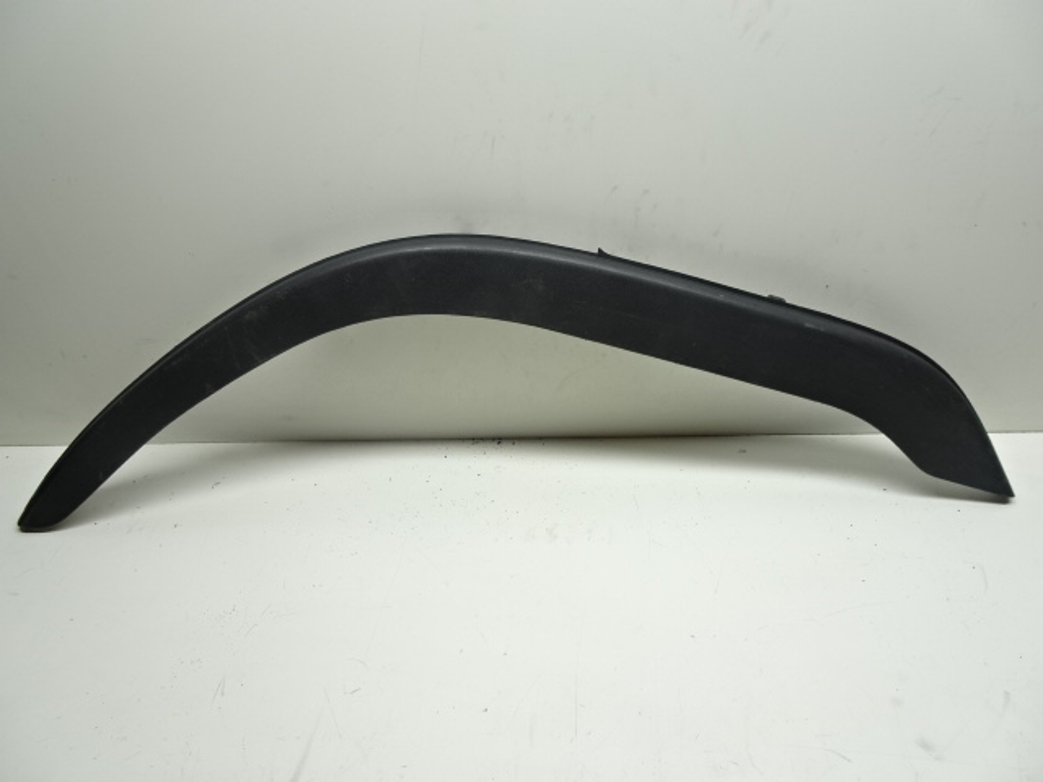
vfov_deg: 56.8
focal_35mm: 24
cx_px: 522
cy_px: 391
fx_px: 723
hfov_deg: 71.6
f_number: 3.5
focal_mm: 4.1
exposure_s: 1/40
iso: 80
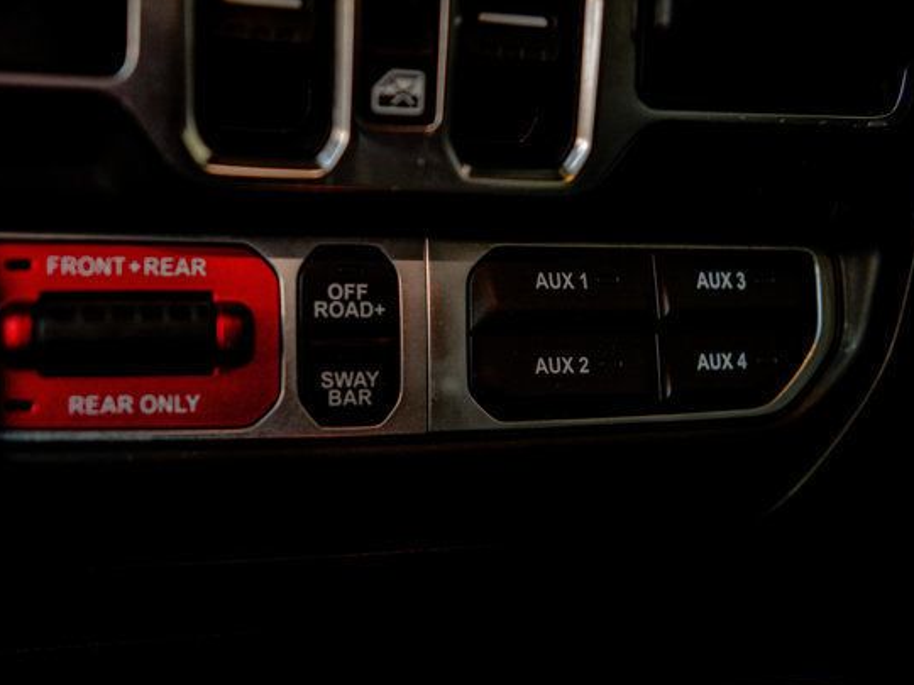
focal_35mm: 41
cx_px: 423
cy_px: 346
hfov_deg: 45.7
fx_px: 1083
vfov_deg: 35.1
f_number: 2.8
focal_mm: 36
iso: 1250
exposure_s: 1/250
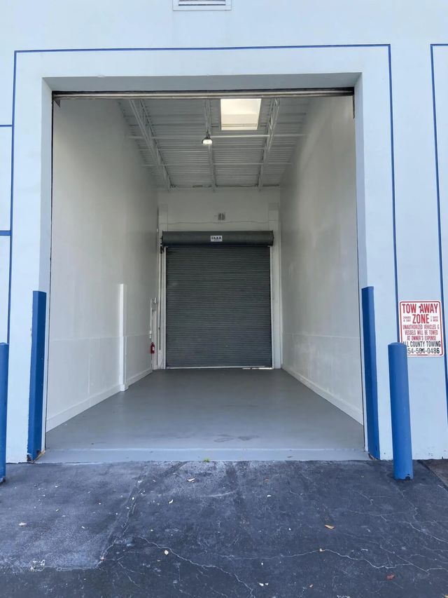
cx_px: 224
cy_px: 299
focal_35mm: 26
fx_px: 449
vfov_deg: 67.3
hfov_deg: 53.1
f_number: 1.8
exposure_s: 1/623
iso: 32
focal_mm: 4.25
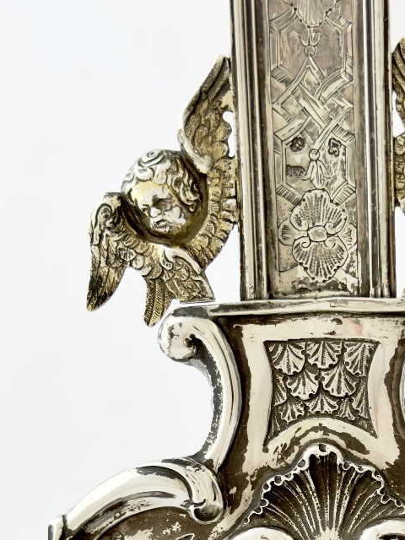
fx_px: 1404
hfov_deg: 16.3
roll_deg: +1.0
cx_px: 331
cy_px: 486
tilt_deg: -12.7
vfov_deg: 21.3
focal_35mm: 90
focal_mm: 6.76
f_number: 1.78
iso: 50
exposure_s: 1/100
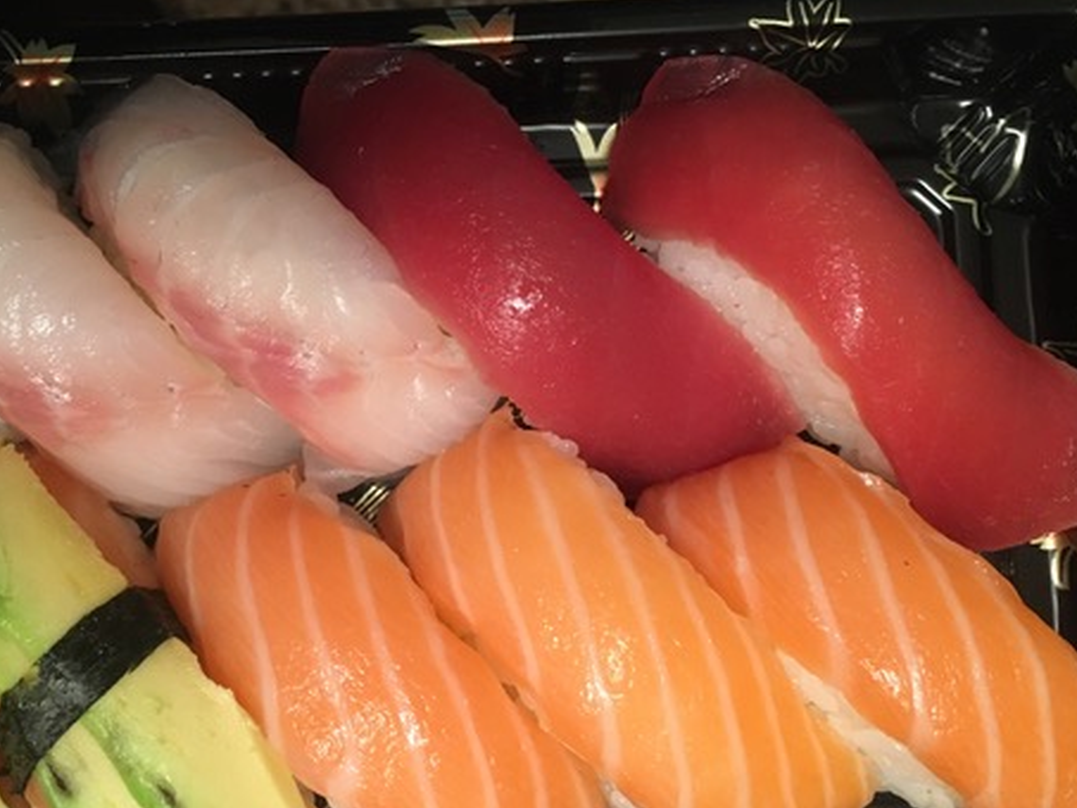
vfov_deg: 35.1
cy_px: 392
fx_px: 1276
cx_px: 404
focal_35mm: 41
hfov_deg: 45.4
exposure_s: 1/33
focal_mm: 4.15
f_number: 2.2
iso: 250
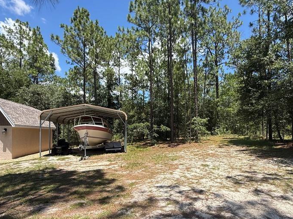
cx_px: 162
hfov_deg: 78.8
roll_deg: +1.2
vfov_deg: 62.9
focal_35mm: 21
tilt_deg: +1.5
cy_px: 130
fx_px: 178
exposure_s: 1/1125
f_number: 2.2
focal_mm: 2.22
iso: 50
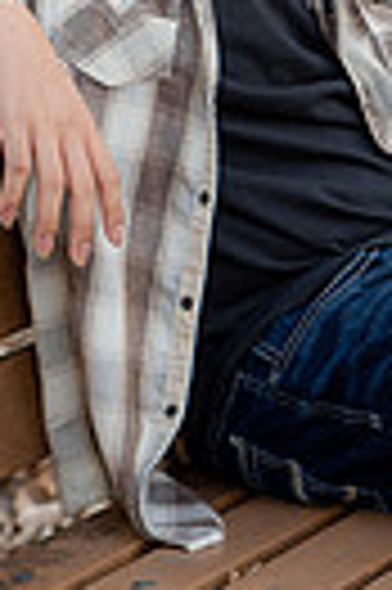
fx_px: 3946
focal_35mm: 241
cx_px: 239
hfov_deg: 5.7
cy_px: -234
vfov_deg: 8.4
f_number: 3.5
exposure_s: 1/125
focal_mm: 70
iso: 200
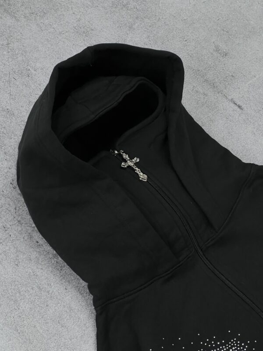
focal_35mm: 77
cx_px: 132
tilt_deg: -60.4
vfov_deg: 25.3
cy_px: 176
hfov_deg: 19.1
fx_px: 780
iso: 320
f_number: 2.8
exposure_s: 1/50
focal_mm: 9
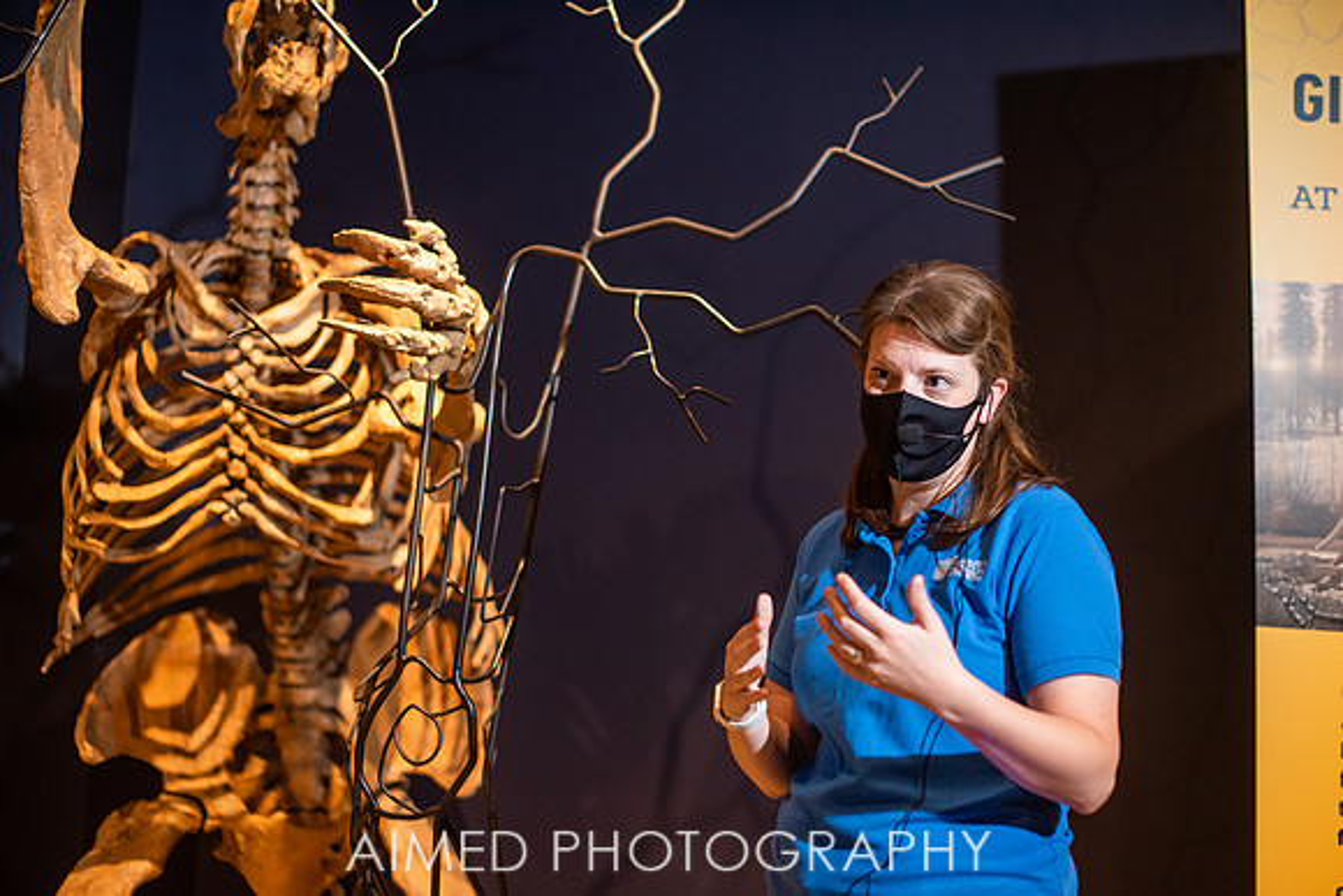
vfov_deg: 26.0
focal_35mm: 52
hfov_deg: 38.1
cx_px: 687
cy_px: 448
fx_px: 1943
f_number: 1.8
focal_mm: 50
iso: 400
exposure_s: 1/200
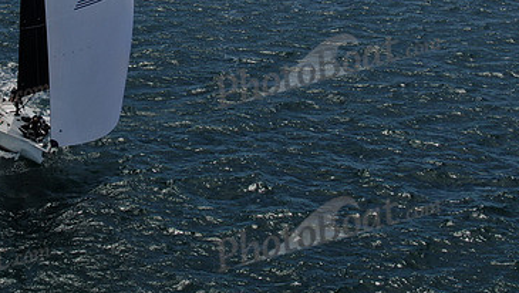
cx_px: 134
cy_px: 6
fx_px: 1143
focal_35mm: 83
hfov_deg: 25.3
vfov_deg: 14.4
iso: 100
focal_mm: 8.6
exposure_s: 1/2000
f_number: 3.8
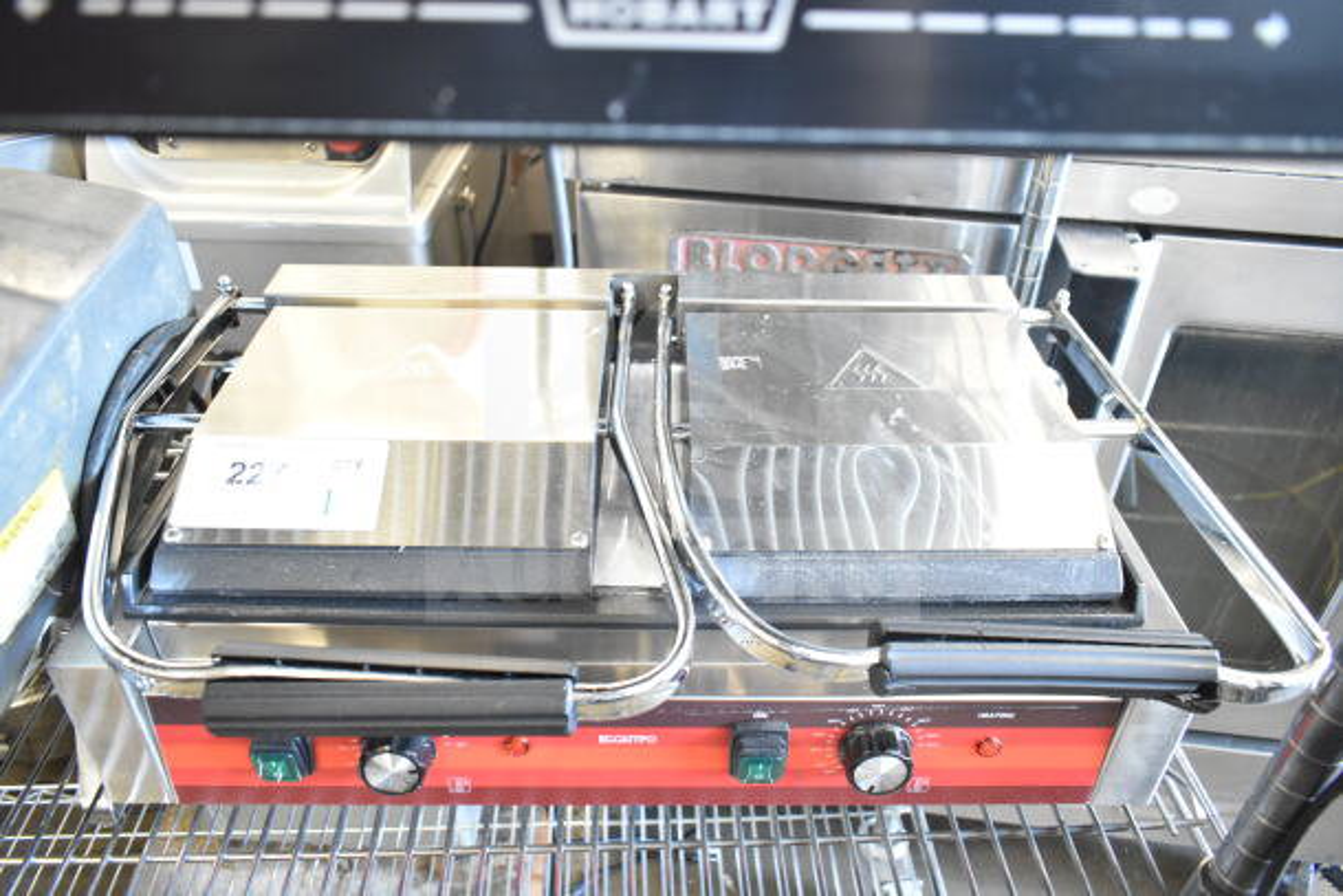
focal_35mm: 27
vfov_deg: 48.0
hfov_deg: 67.4
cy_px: 448
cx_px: 672
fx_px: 1007
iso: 2500
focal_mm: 18
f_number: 3.5
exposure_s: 1/30
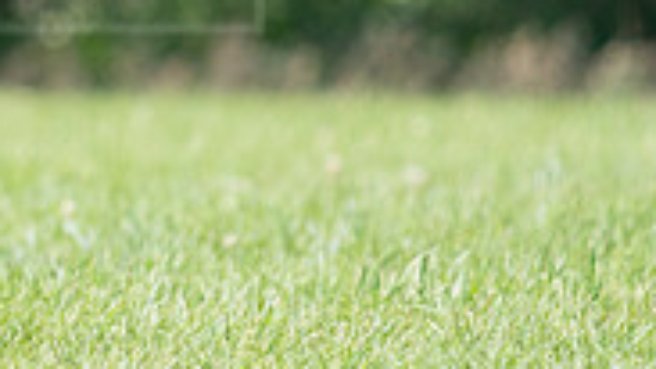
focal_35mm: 1203
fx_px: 20929
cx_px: -326
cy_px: -23
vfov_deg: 1.0
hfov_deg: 1.8
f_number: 6.3
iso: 2000
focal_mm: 362
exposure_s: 1/4000
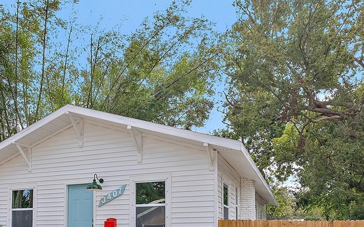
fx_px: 367
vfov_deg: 31.9
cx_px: 130
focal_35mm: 37
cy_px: 224
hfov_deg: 52.0
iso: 1600
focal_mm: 17
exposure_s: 1/500
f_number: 13
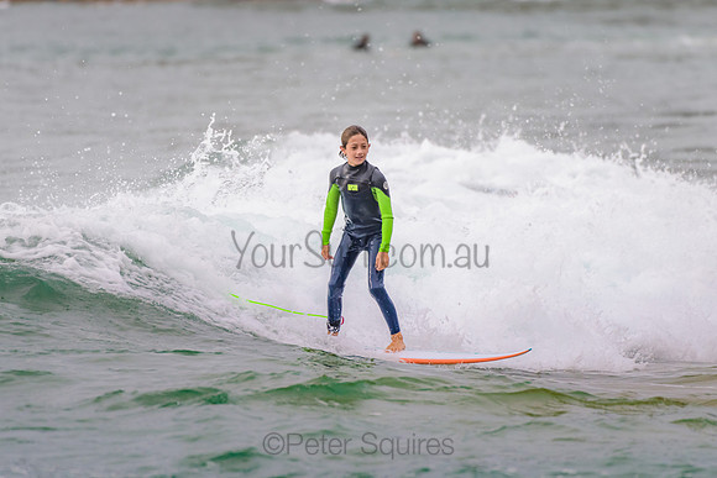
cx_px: 356
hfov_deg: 3.4
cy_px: 225
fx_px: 12210
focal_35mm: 613
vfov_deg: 2.2
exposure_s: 1/800
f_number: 5.6
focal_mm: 500
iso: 320
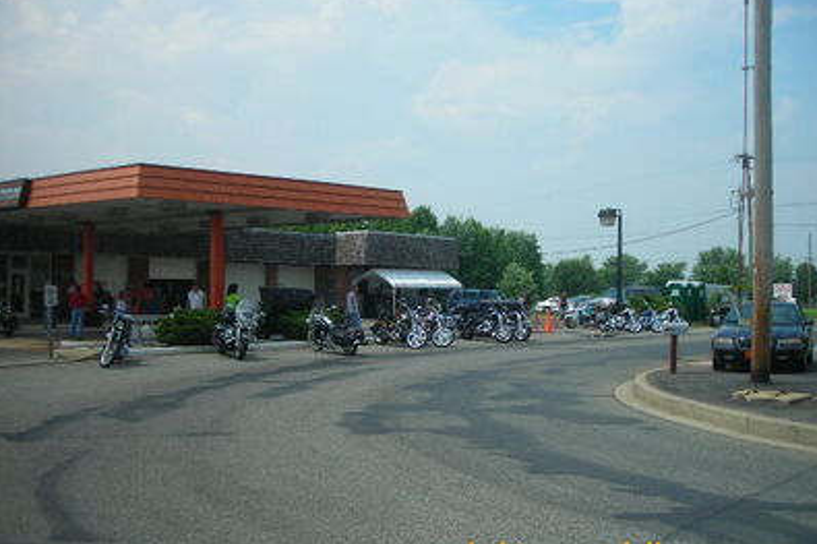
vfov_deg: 33.4
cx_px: 412
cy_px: 265
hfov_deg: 48.5
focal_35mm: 40
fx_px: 907
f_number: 6.4
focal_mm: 6.3
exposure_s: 1/193
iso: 50
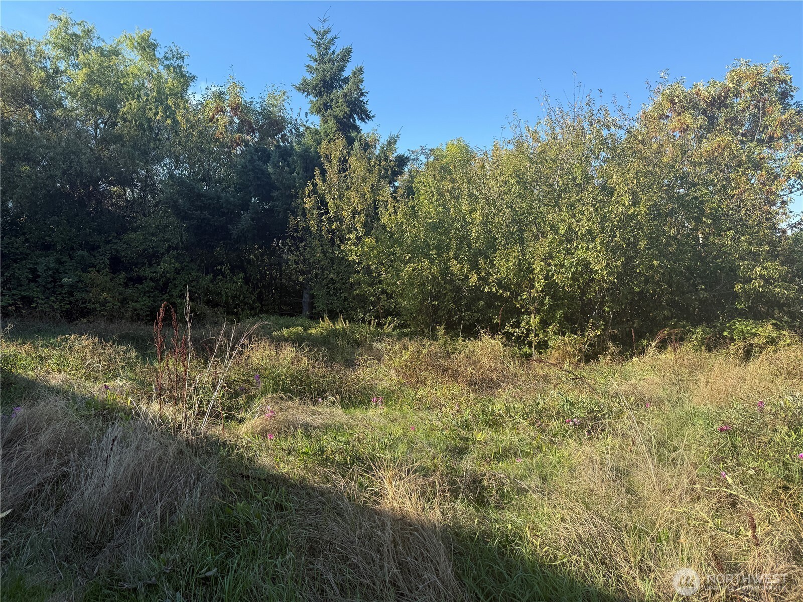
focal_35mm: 24
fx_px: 557
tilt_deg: -4.3
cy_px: 301
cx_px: 402
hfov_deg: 71.6
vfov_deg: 56.8
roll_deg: +0.7
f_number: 1.78
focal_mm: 6.76
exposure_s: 1/1410
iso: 80
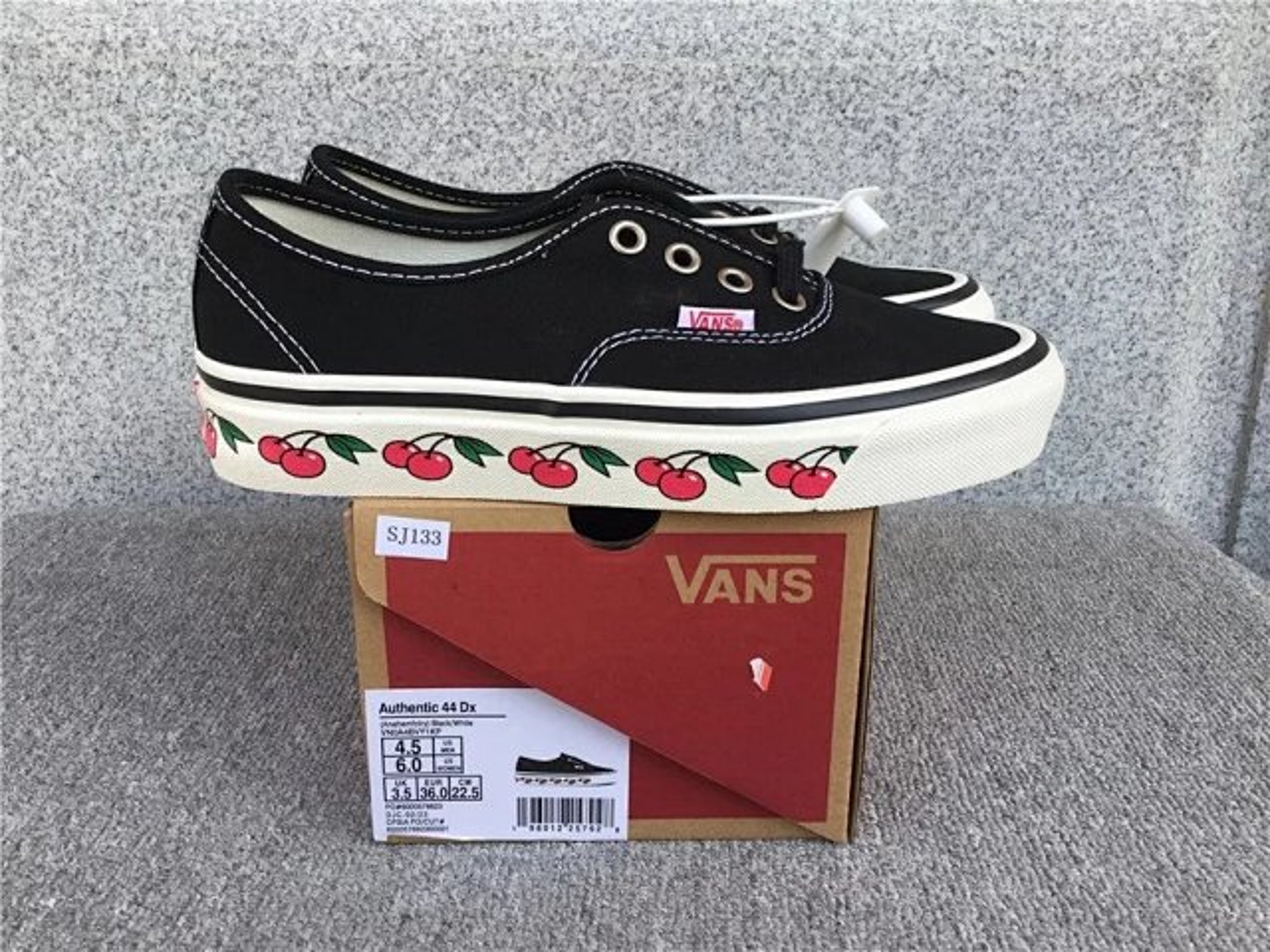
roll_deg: +0.3
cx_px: 635
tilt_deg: -17.6
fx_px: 1137
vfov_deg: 45.4
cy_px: 476
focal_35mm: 31
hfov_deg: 58.4
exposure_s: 1/229
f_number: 2.4
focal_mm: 3.3
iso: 25
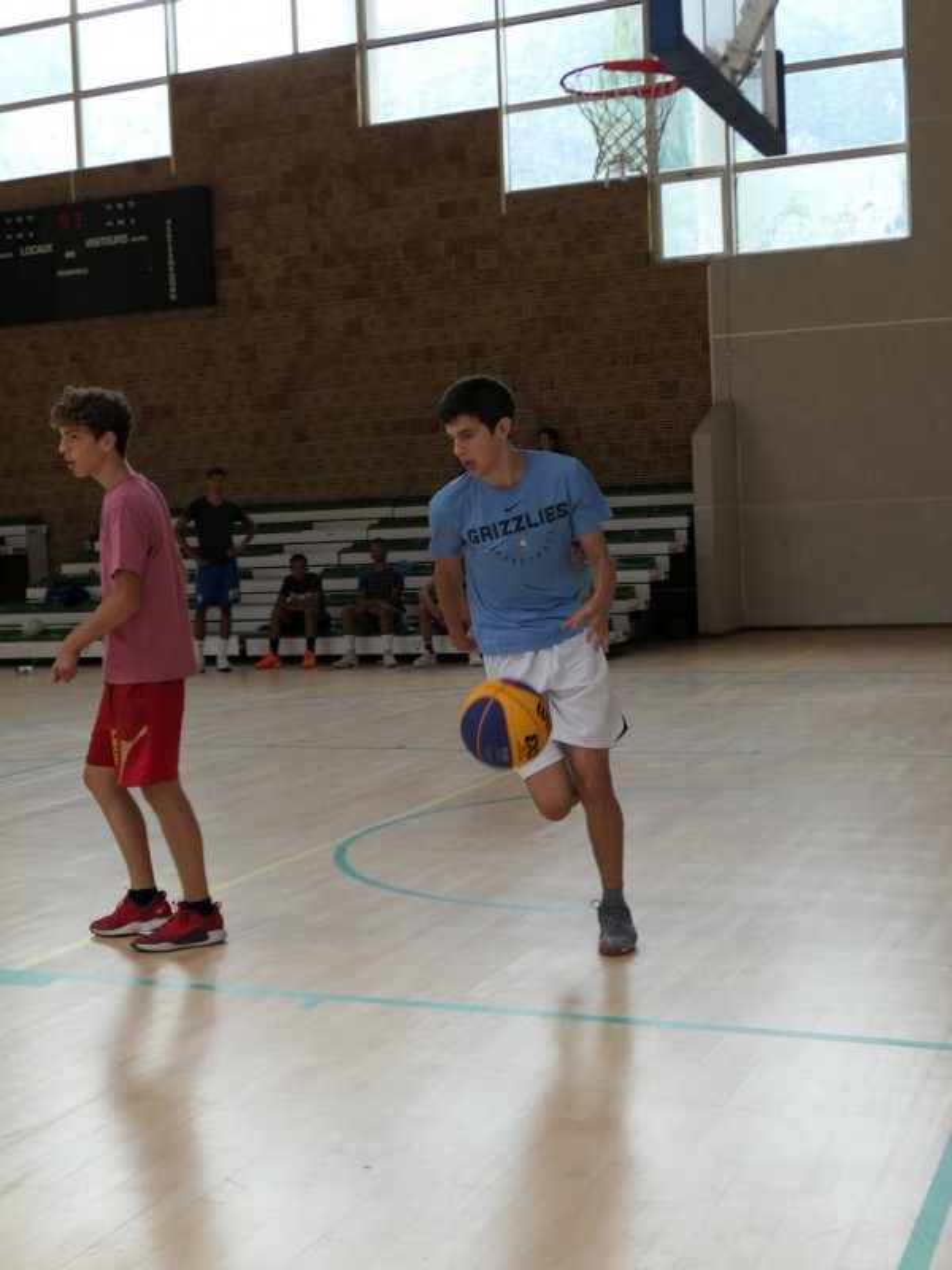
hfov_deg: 31.5
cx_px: 476
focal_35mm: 46
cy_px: 635
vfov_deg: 41.2
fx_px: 1687
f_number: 2.8
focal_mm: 15.4
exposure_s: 1/250
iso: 250
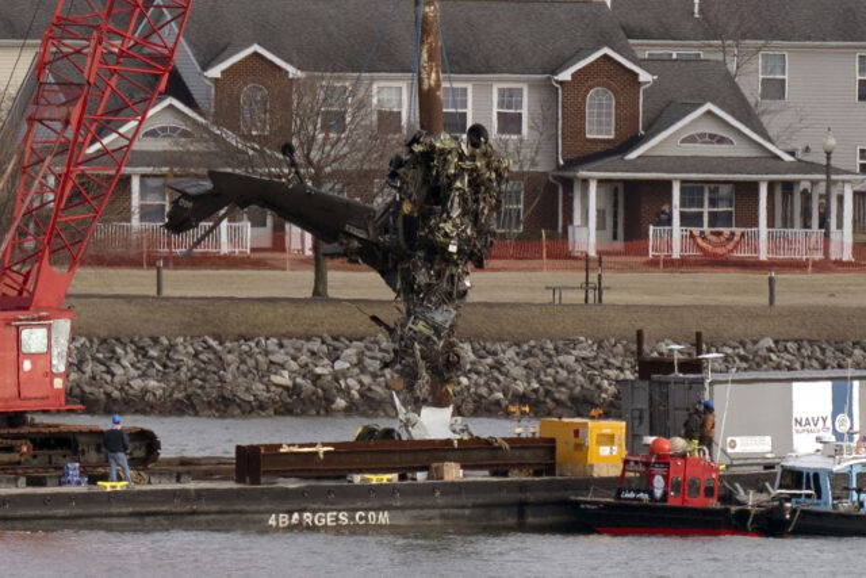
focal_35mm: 840
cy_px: 289
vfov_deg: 1.6
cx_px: 433
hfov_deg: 2.5
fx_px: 20210
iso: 160
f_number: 5.6
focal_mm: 840
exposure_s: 1/500
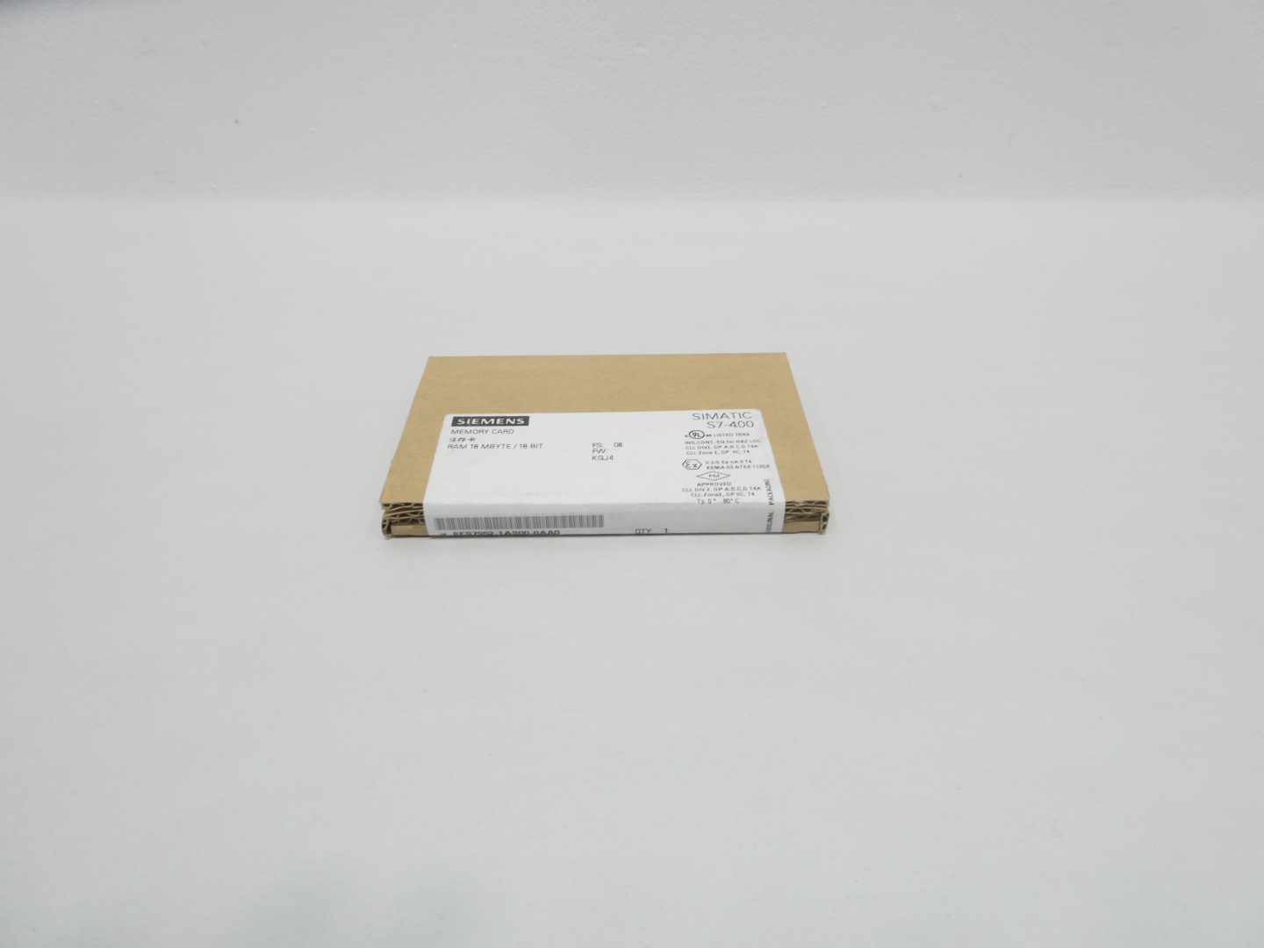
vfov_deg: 56.8
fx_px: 876
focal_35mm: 24
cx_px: 632
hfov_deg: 71.6
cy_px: 474
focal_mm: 4.3
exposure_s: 1/60
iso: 160
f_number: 3.3
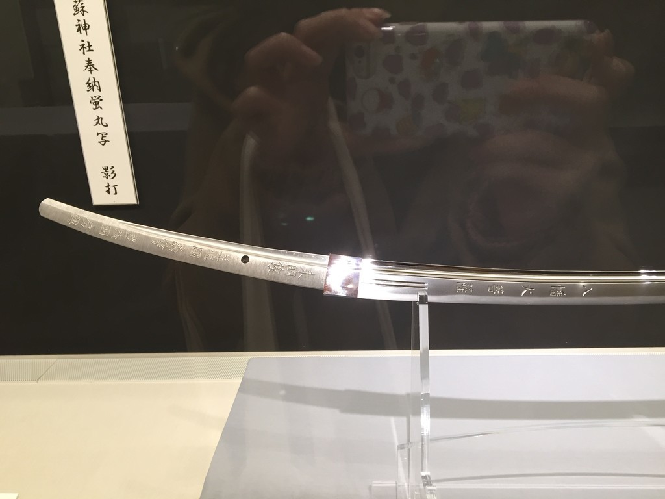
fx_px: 557
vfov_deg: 48.2
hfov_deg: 61.7
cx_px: 332
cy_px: 250
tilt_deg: -18.8
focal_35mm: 29
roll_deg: +1.8
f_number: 2.2
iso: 80
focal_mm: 4.15
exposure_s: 1/30
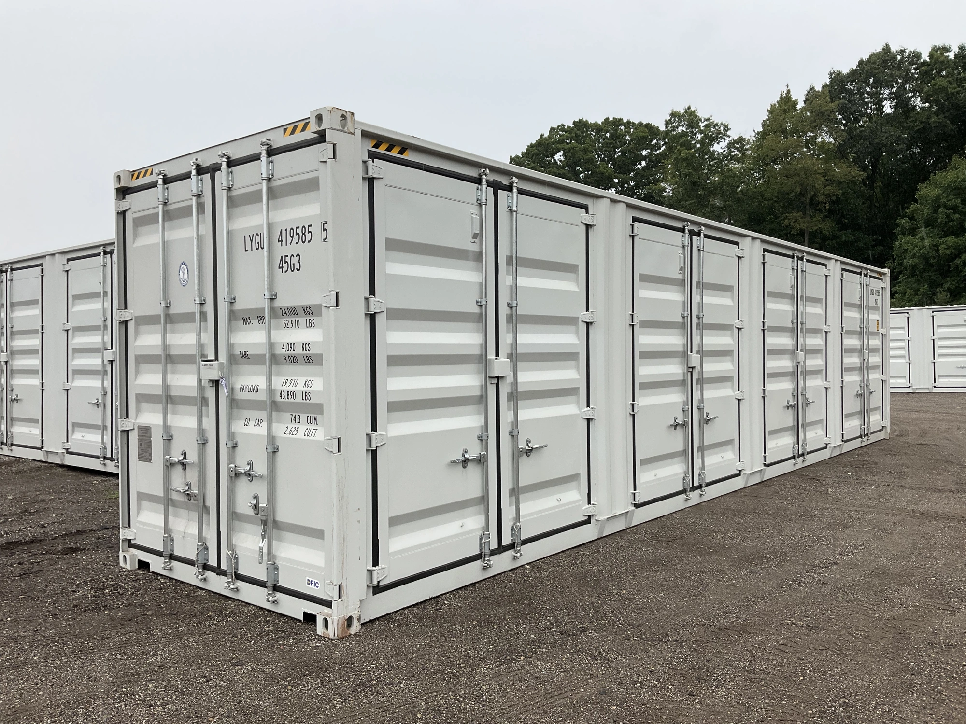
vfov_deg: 48.2
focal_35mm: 29
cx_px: 483
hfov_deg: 61.7
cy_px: 362
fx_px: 809
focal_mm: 3
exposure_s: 1/294
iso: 25
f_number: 1.8
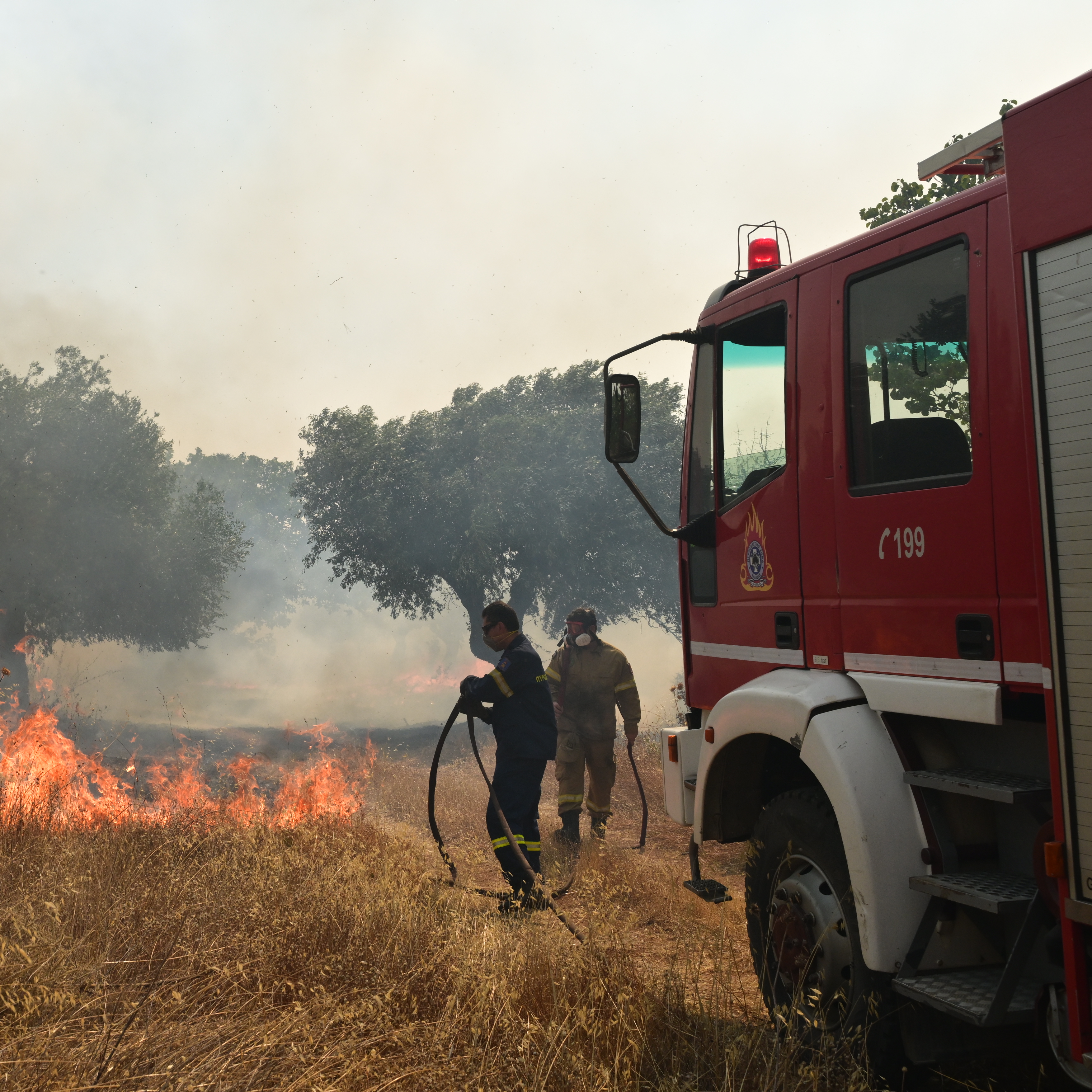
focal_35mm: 46
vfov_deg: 36.9
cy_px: 474
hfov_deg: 35.7
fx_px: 1633
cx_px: 216
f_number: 8
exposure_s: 1/1250
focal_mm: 30.5
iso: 500
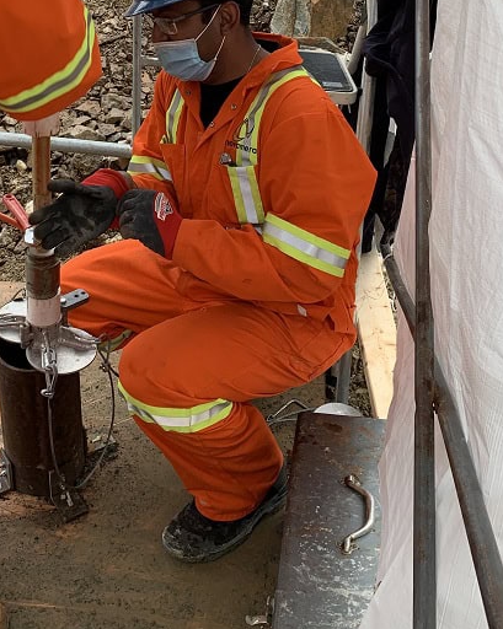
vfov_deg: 35.2
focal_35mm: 50
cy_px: 63
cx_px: 205
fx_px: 931
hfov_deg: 30.2
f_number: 1.8
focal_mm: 4.2
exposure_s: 1/126
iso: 25
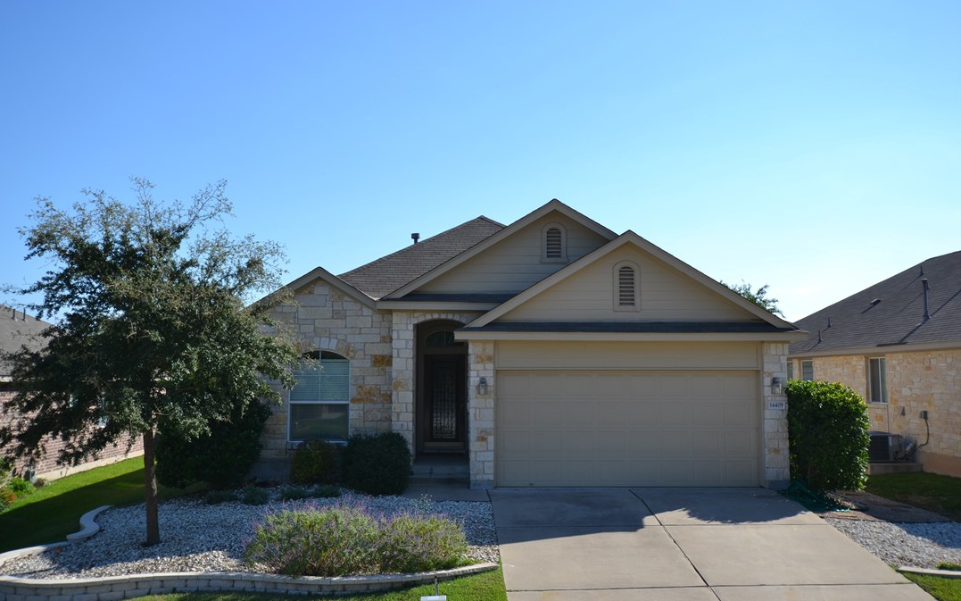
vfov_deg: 34.4
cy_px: 290
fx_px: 969
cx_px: 478
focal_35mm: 37
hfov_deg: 52.8
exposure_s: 1/250
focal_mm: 24
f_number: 8
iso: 100
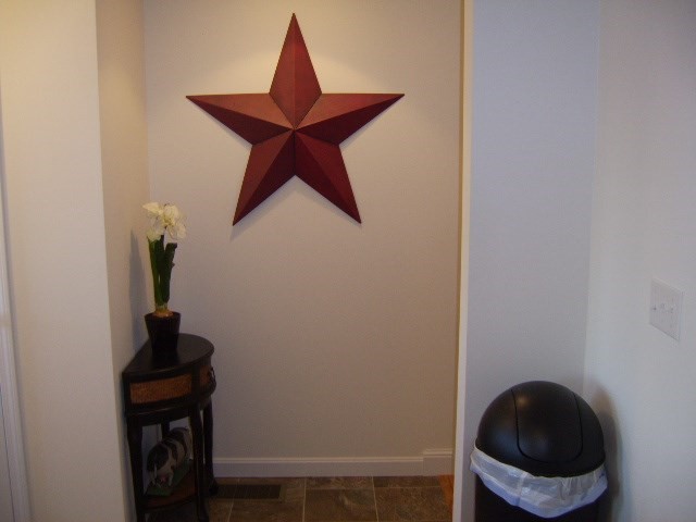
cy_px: 261
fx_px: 764
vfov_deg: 37.7
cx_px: 348
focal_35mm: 38
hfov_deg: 49.0
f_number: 2.8
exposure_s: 1/30
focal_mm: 7.8
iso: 100
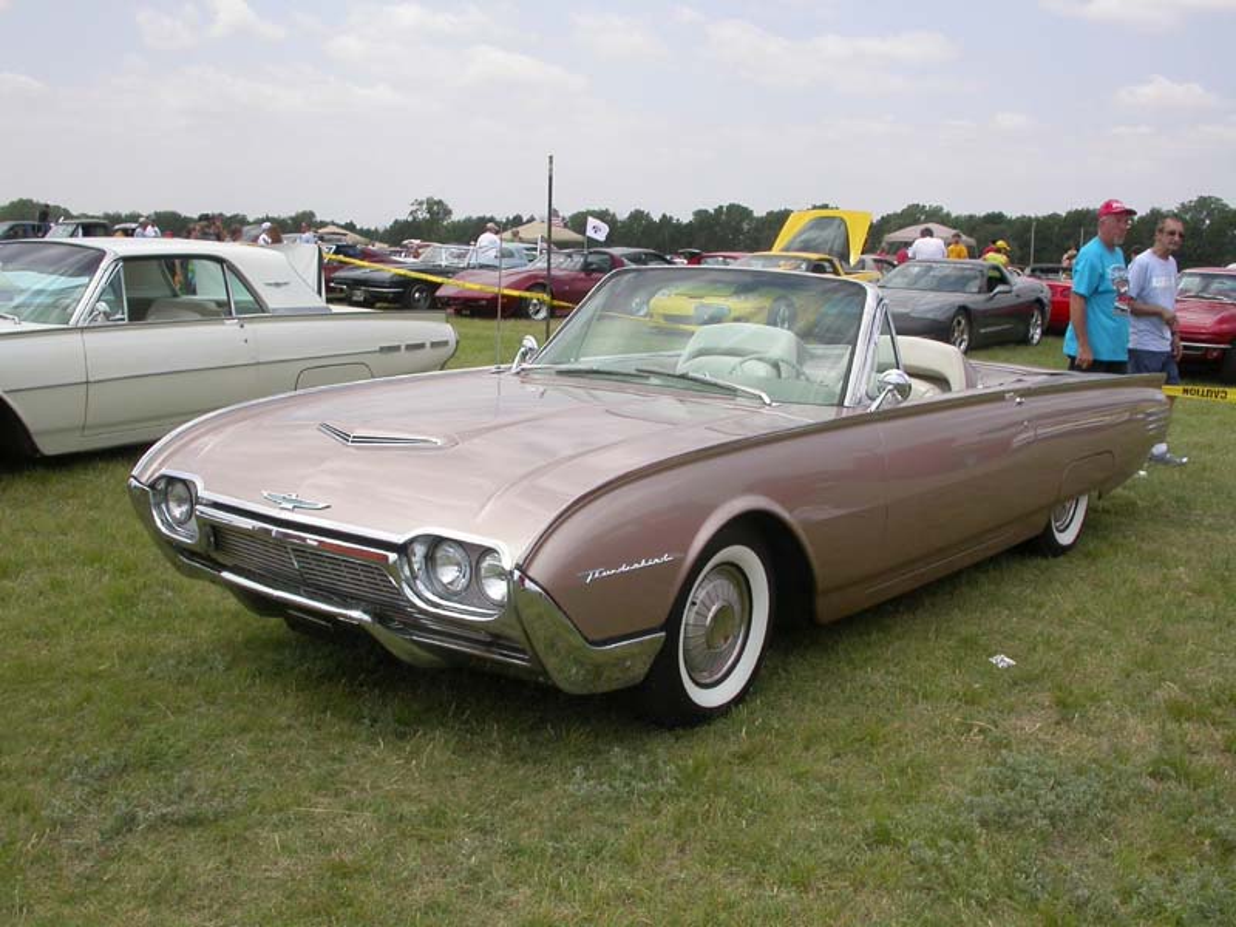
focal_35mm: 38
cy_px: 464
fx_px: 1357
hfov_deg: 49.0
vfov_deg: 37.7
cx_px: 618
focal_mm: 7.85
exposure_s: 1/280
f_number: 7.5
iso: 100
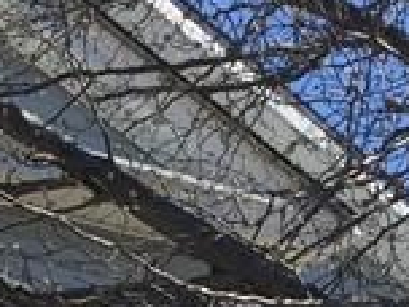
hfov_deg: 9.9
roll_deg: +1.0
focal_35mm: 195
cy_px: 840
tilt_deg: +11.9
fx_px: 2304
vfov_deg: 7.0
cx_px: -129
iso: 32
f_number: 2.2
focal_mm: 4.15
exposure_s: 1/1883
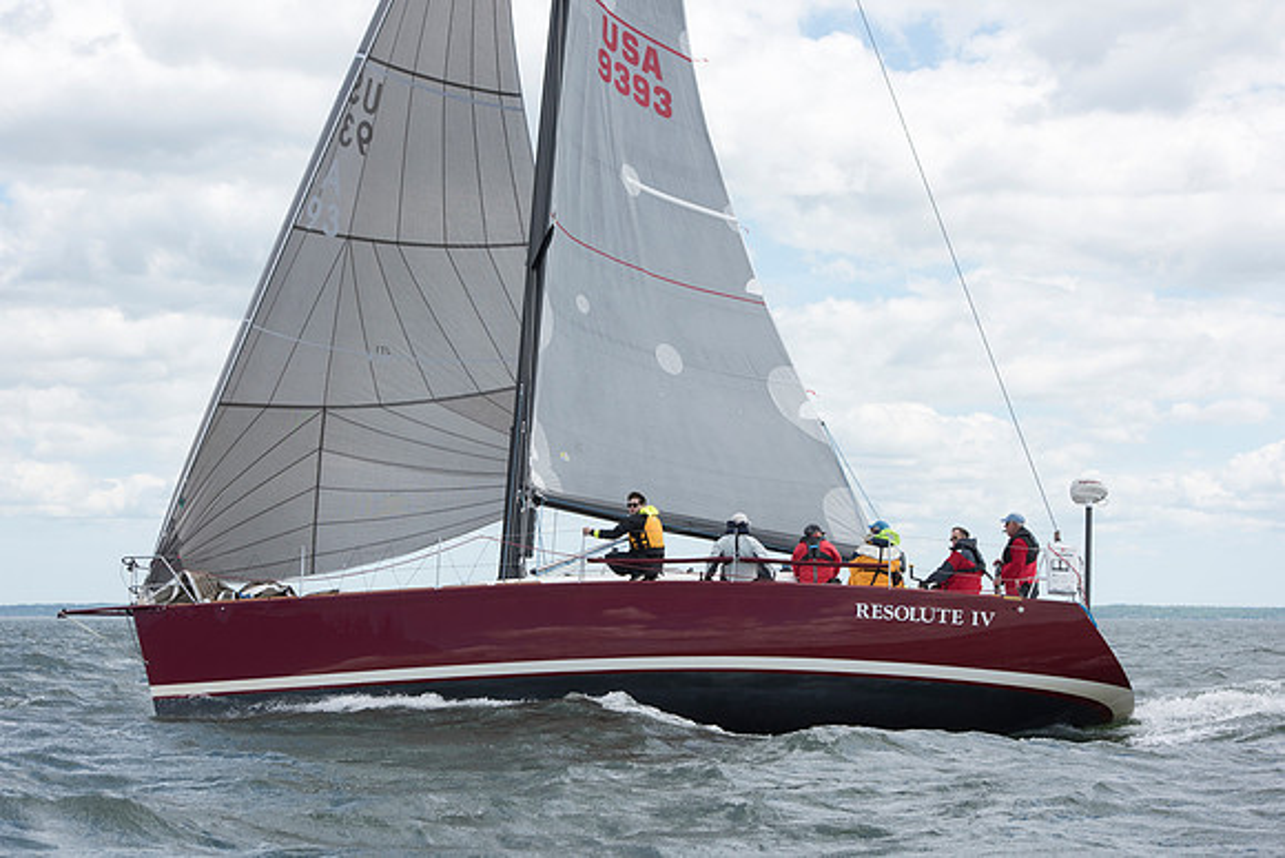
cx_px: 642
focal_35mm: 95
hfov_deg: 21.4
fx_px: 3394
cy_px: 429
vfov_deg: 14.4
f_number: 7.1
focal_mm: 95
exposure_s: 1/1250
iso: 320
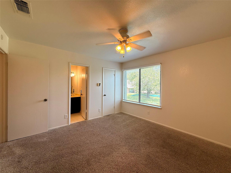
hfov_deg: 102.1
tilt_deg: -0.5
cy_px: 86
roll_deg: -0.8
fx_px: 93
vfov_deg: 85.7
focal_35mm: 14
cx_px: 116
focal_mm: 2.22
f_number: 2.2
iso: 50
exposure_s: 1/126
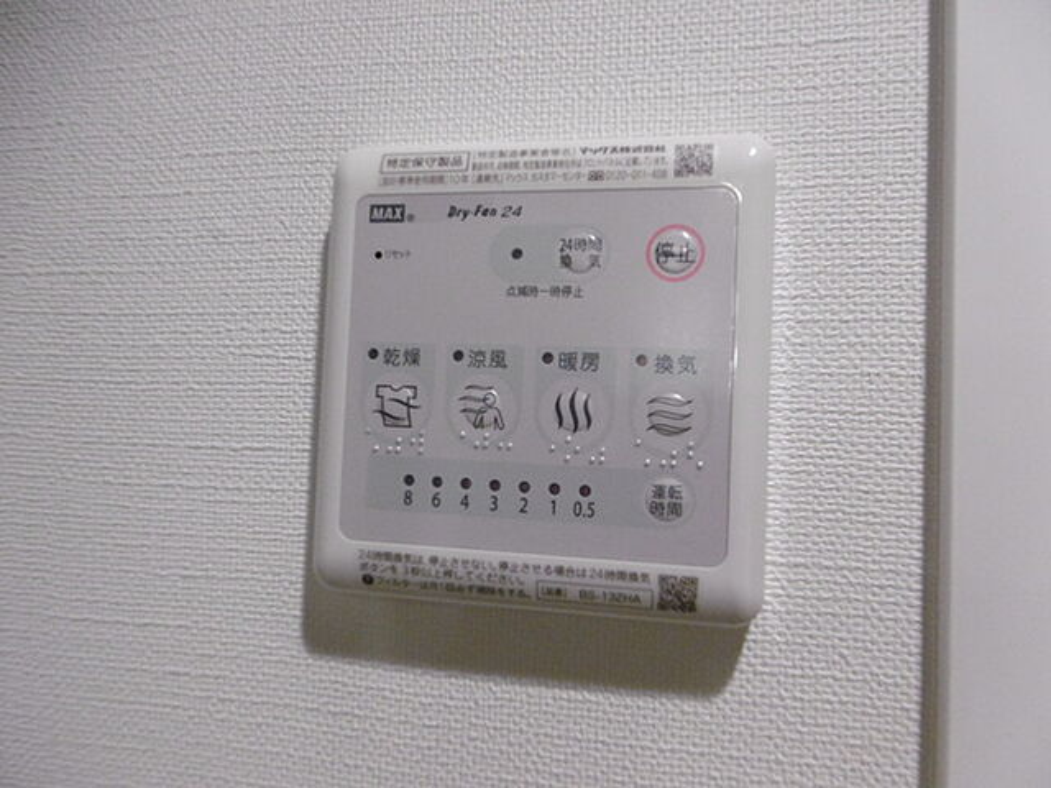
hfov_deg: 71.6
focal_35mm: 24
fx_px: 729
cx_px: 526
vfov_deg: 56.8
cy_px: 394
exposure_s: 1/50
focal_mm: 4.3
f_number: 3.1
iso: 400
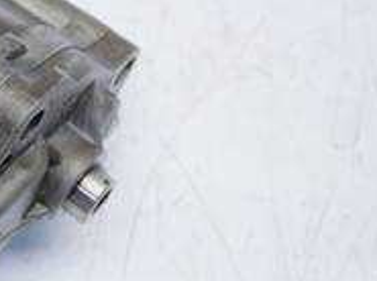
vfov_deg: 18.8
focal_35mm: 78
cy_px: 100
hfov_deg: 22.9
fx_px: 848
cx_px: -86
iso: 200
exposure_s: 1/100
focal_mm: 15
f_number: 3.8
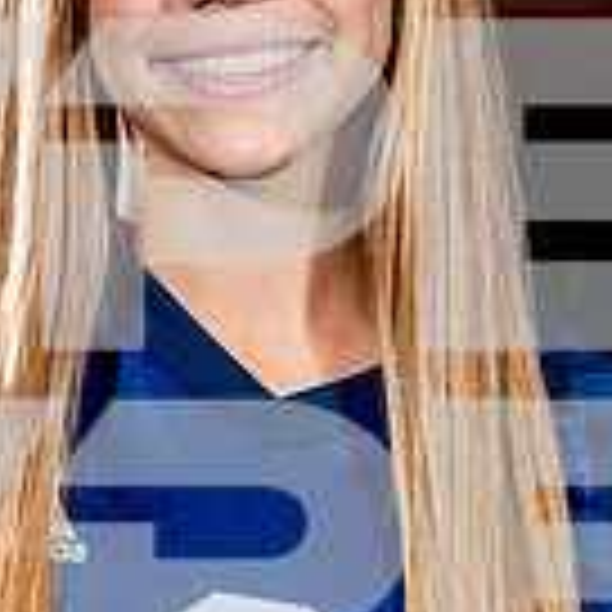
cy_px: 567
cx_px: -17
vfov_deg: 10.3
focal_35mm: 169
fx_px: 3380
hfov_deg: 10.3
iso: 100
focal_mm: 40
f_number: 5
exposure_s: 1/125
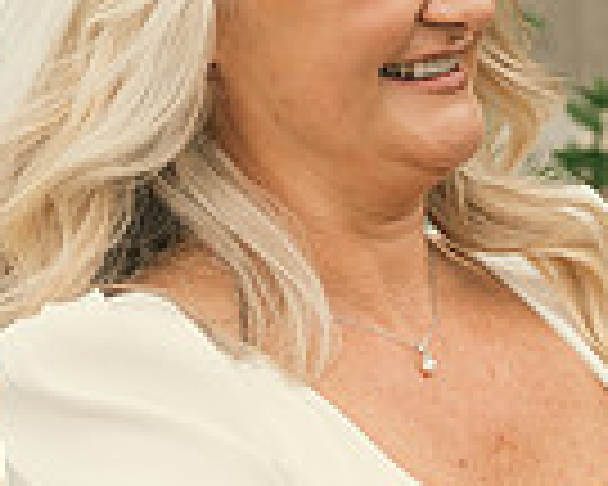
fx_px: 4355
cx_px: 1036
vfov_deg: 6.4
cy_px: 178
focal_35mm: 242
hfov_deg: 7.8
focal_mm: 40
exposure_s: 1/400
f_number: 3.5
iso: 125
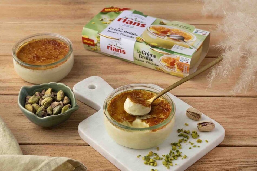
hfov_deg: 28.8
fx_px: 500
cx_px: 128
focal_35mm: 70
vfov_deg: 19.4
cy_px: 86
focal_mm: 70
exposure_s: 1/125
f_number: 14
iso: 800
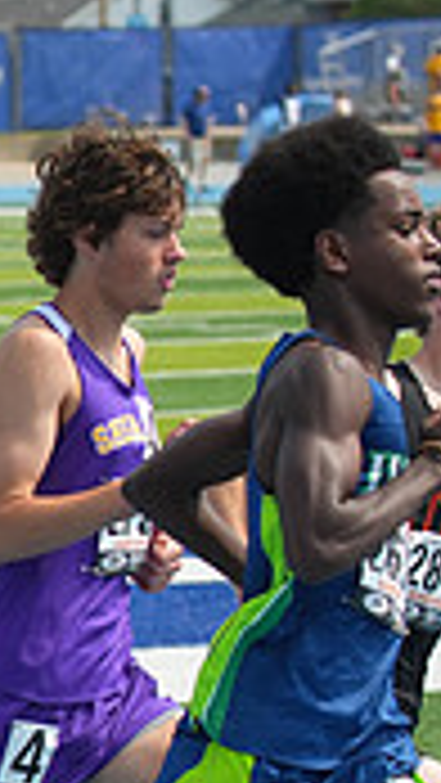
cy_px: 632
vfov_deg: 5.1
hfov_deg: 2.9
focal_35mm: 419
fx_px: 8702
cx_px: -828
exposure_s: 1/2500
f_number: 5.6
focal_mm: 120
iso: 500
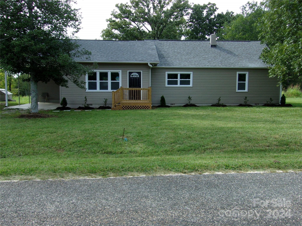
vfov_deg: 41.8
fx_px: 297
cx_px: 151
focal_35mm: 34
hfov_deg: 54.0
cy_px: 113
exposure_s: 1/400
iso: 80
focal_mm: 6.1
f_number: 3.3
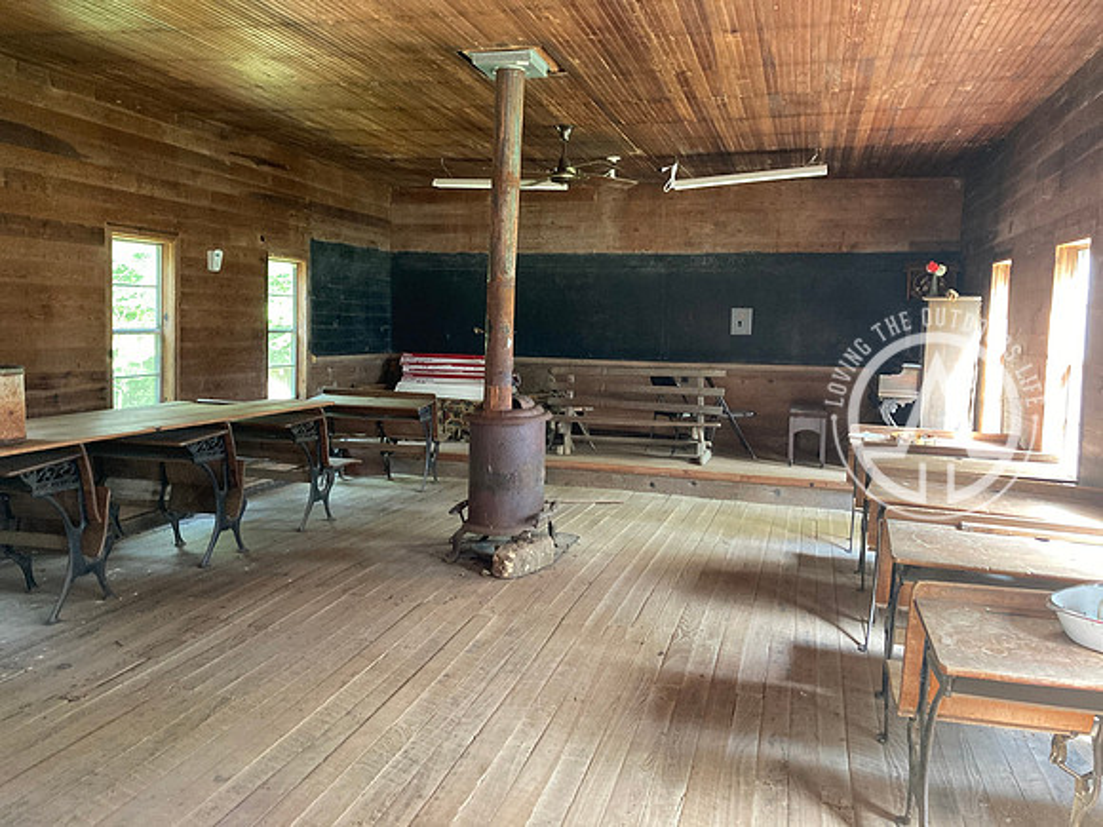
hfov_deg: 63.4
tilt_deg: -3.9
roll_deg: -2.8
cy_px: 414
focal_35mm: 28
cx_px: 552
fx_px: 892
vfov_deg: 49.7
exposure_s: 1/52
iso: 320
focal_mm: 3.99
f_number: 1.8
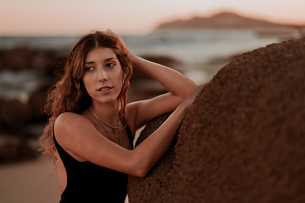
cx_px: 152
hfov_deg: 34.5
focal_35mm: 58
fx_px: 491
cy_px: 102
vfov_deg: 23.4
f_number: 1.4
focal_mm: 58
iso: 100
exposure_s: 1/500
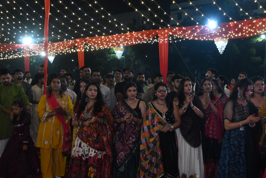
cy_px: 107
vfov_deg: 31.8
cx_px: 158
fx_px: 310
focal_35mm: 42
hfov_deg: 46.2
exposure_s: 1/125
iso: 6400
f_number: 7.1
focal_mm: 22
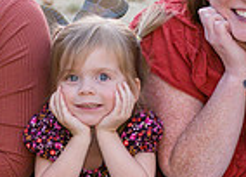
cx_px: 128
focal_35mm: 444
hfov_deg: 4.5
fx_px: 3108
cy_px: 13
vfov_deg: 3.3
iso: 800
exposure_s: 1/400
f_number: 4.5
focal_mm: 85
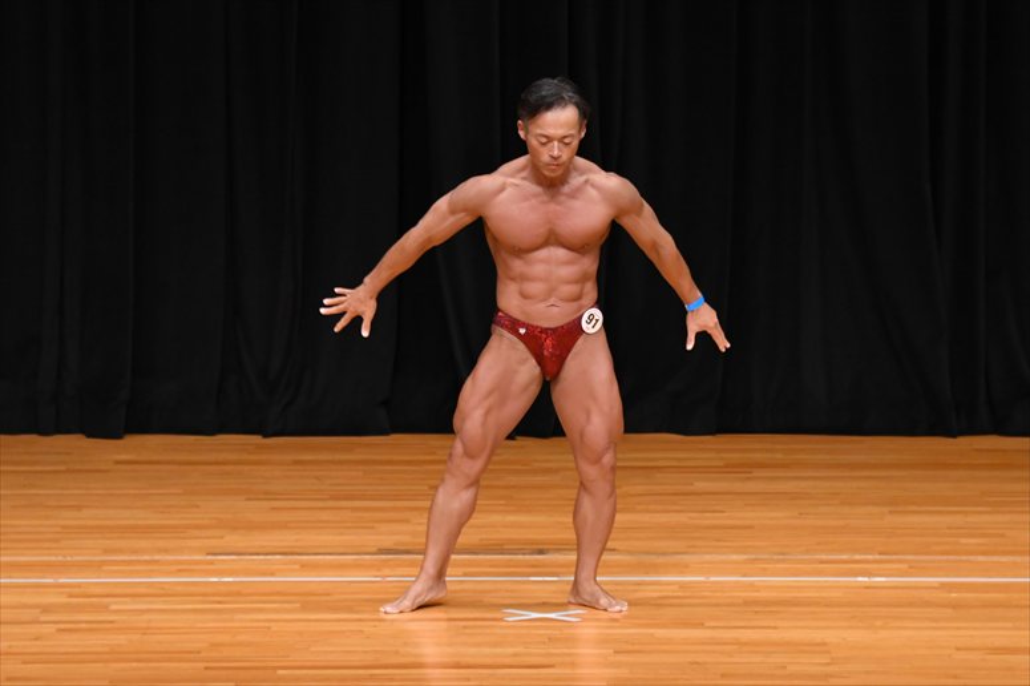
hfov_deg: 7.6
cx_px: 515
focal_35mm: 270
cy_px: 343
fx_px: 7721
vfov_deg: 5.1
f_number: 5.6
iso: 3200
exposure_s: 1/400
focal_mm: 180
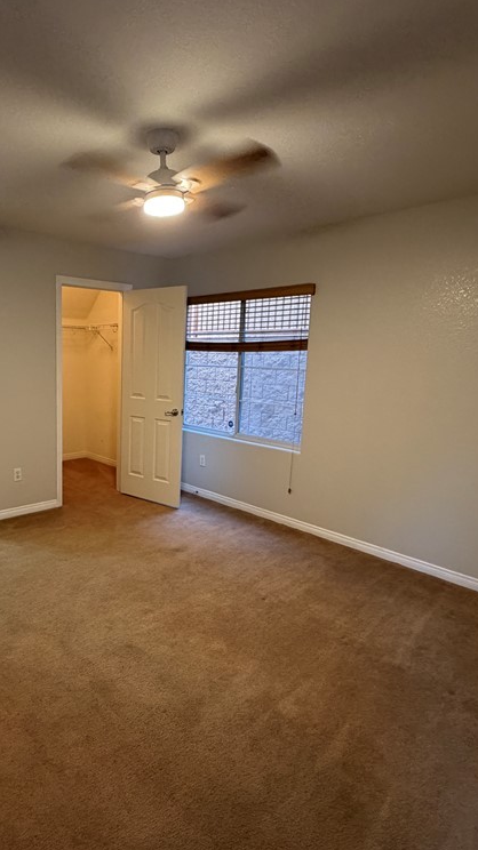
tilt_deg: -7.7
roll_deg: -0.7
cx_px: 127
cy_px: 417
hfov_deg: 51.6
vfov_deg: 83.9
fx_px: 474
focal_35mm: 21
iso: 320
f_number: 2.2
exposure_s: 1/60
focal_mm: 2.22
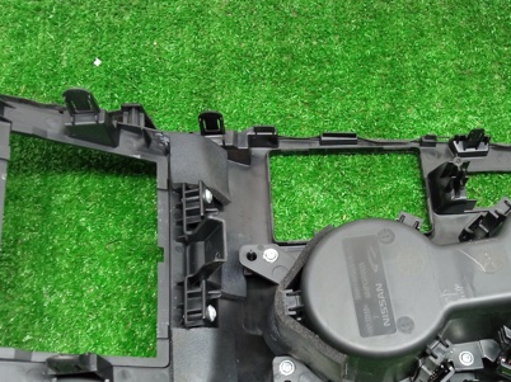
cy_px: 285
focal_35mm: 43
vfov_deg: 32.9
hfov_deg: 43.5
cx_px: 319
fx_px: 634
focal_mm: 3.79
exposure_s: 1/25
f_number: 2.2
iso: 593
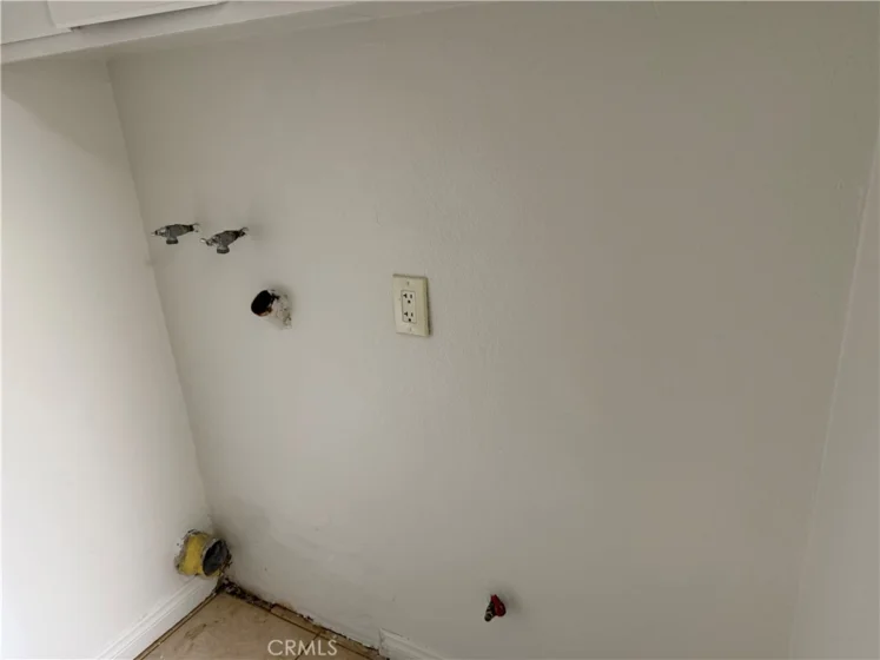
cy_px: 330
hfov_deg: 71.6
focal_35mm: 24
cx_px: 440
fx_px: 610
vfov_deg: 56.8
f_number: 1.78
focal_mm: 6.76
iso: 250
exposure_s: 1/60
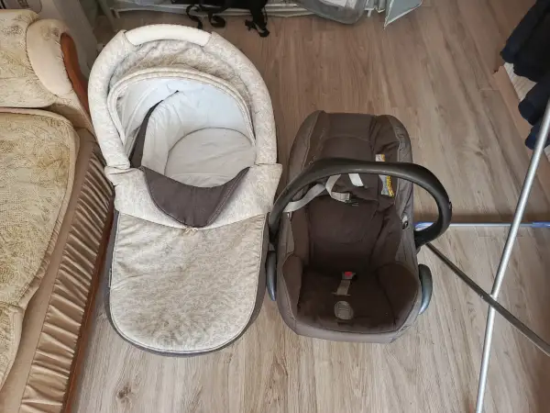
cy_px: 206
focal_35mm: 24
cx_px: 275
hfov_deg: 71.6
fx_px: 381
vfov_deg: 56.8
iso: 997
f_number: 1.75
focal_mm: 5.25
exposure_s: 1/50
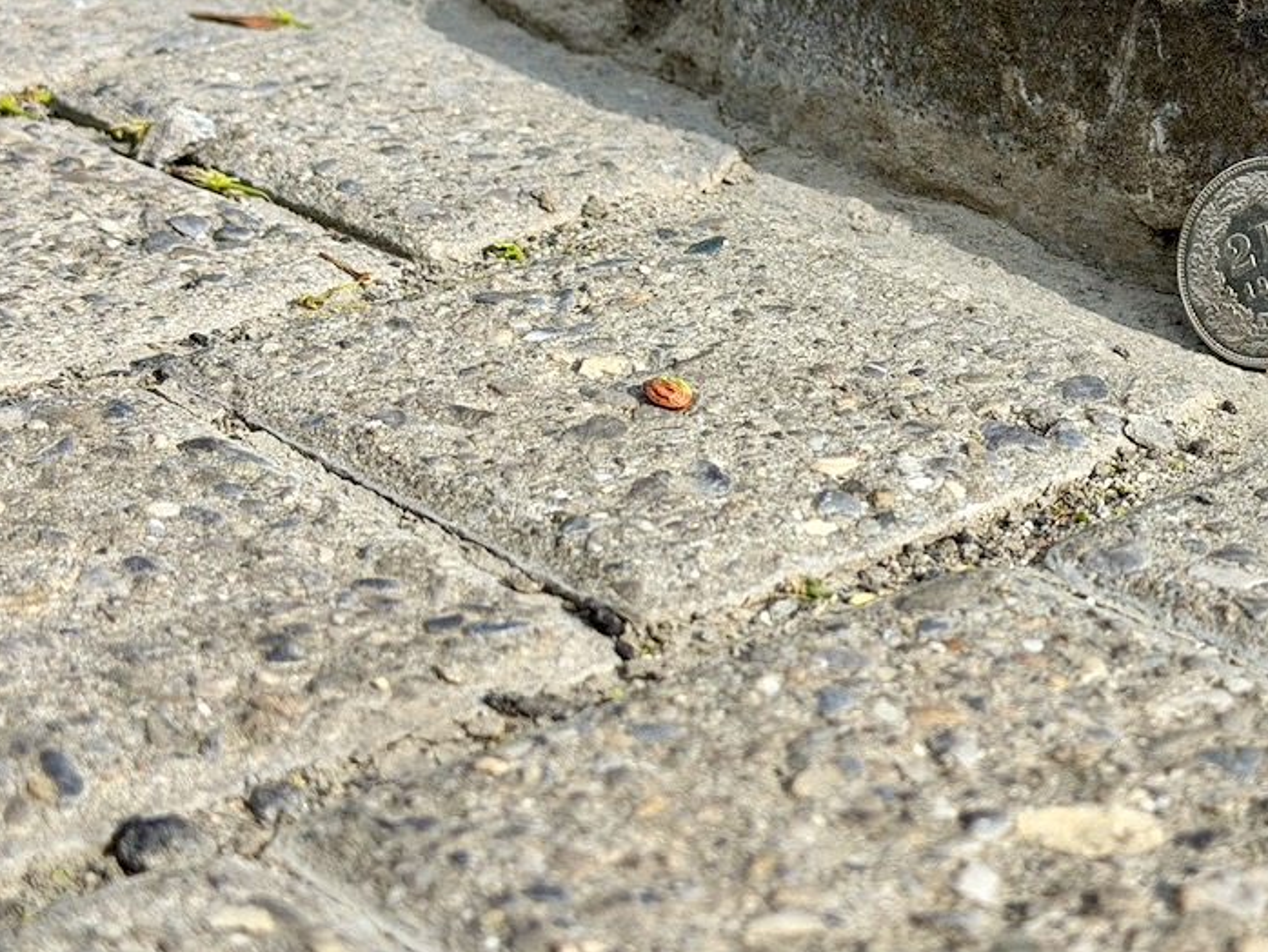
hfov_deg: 22.0
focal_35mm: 88
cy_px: 202
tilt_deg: -17.3
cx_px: 952
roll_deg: -4.4
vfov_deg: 16.7
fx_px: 3225
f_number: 1.78
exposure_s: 1/2577
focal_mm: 6.76
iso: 64
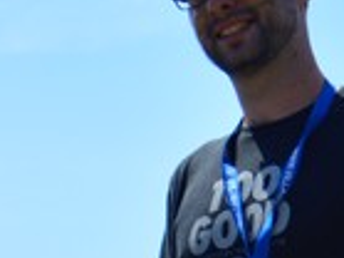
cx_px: -218
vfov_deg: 6.1
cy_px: 604
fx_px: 2323
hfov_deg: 8.2
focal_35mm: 234
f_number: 4.5
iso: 100
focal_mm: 22
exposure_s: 1/1000
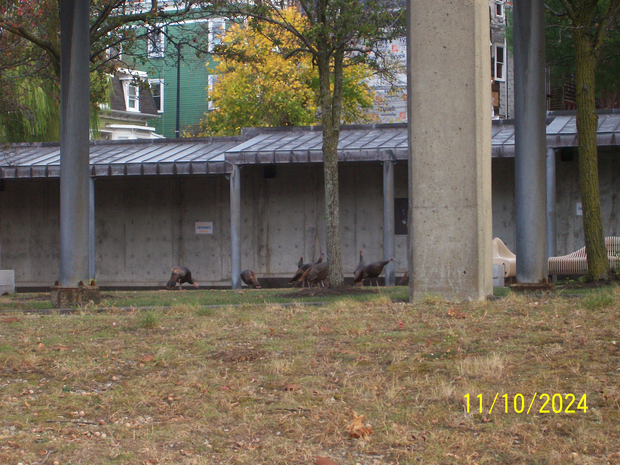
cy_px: 232
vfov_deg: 14.5
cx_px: 310
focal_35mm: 102
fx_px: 1827
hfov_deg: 19.3
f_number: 4.6
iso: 140
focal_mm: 16.8
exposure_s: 1/157
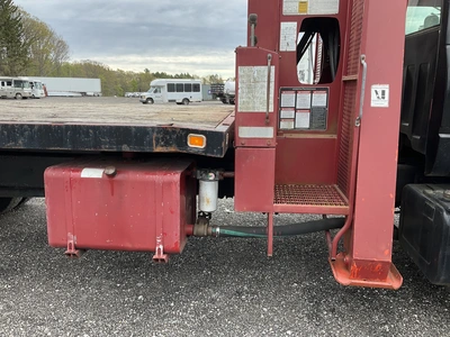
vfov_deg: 48.2
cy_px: 168
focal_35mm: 29
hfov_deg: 61.7
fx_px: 377
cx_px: 225
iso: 25
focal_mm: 3
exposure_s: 1/287
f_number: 1.8
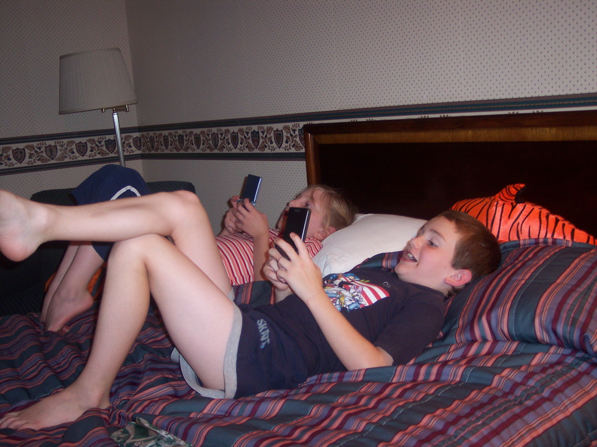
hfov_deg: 49.0
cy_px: 224
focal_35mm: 38
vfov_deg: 37.7
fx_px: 655
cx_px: 298
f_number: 2.8
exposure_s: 1/30
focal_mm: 8
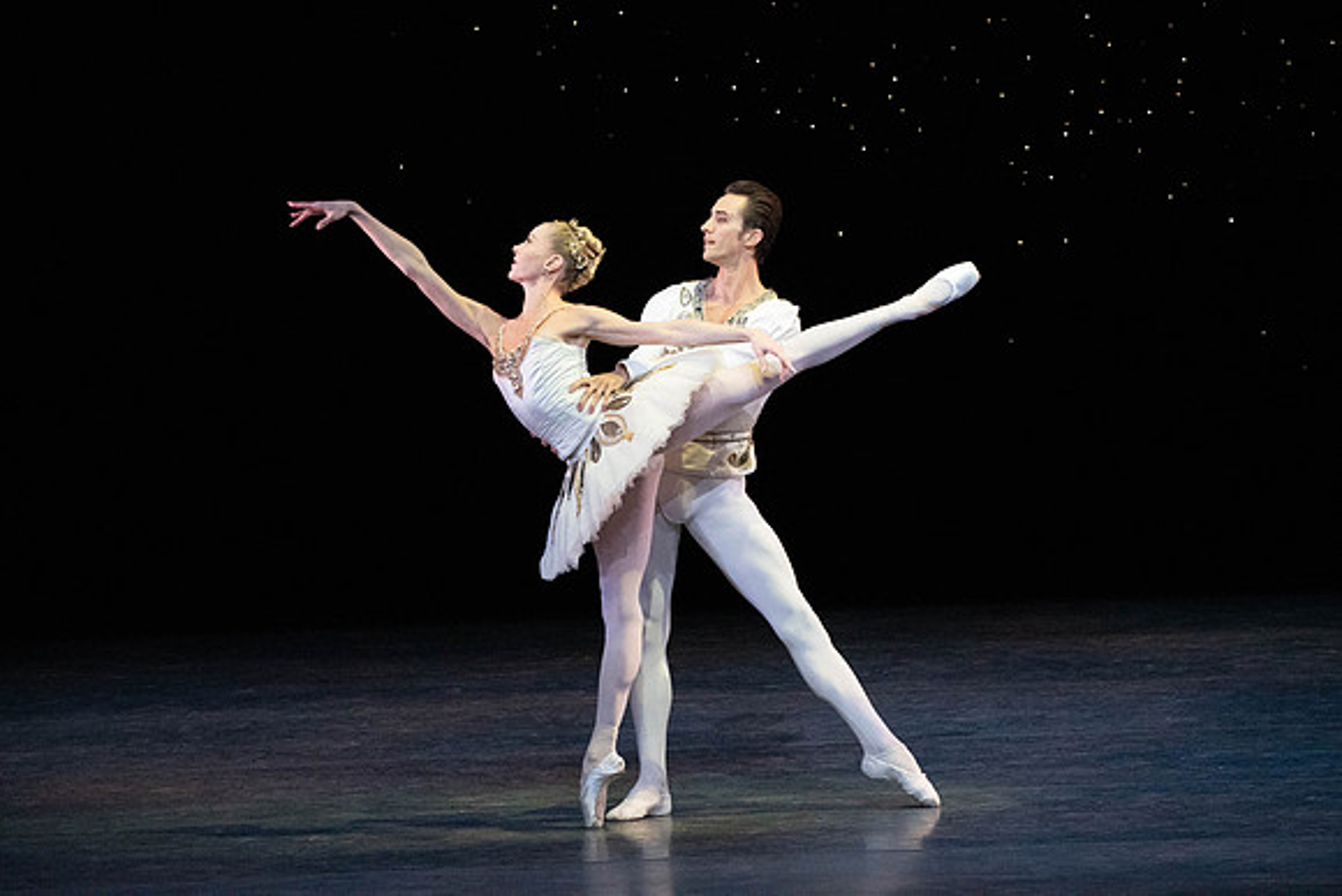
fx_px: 12751
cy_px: 448
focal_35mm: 342
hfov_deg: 6.0
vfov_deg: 4.0
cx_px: 671
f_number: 11
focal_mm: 342
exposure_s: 1/400
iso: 20000
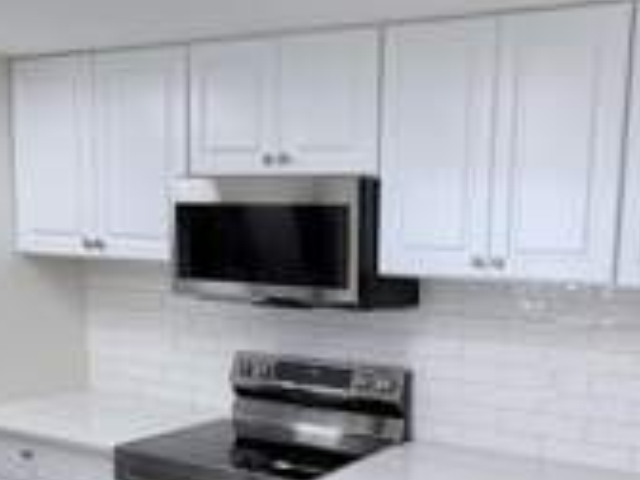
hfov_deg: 45.5
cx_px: 465
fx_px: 740
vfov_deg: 35.1
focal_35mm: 40
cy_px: 366
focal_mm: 2.22
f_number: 2.2
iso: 100
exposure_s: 1/120
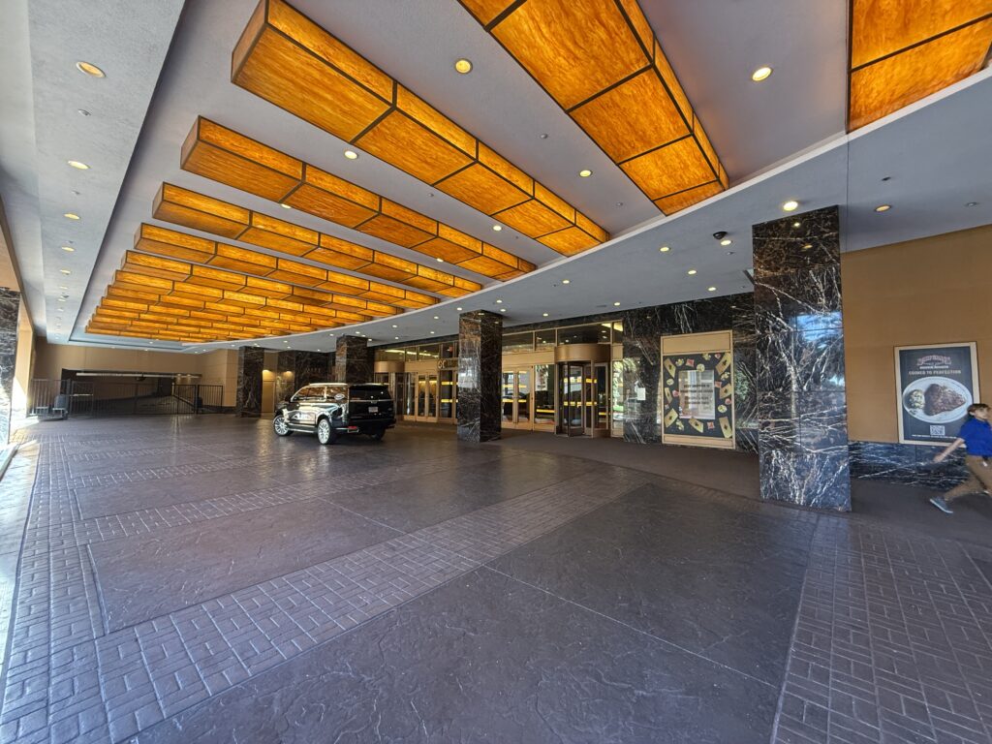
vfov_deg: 85.7
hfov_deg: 102.1
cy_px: 372
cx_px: 496
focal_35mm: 14
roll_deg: -1.0
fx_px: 401
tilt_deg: +3.1
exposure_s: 1/99
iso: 320
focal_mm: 2.22
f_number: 2.2
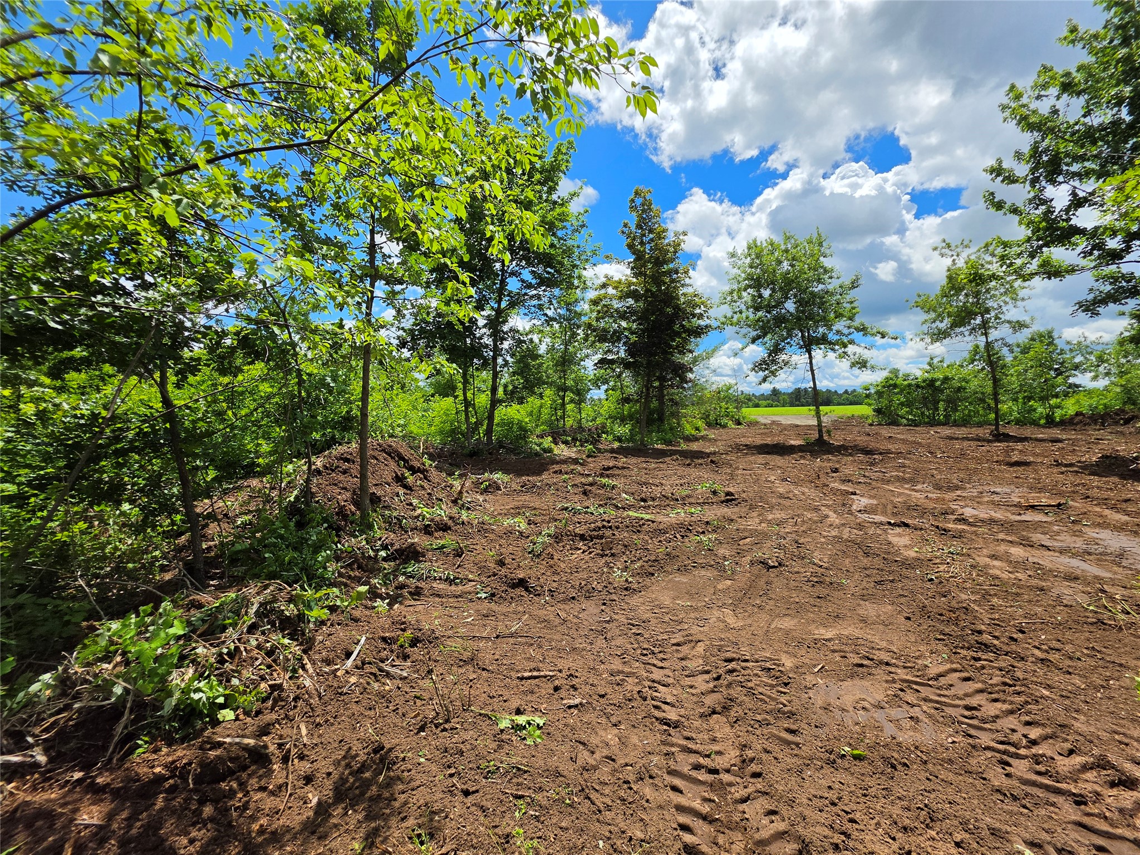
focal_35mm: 13
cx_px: 570
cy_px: 428
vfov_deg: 89.9
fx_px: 428
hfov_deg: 106.2
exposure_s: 1/3238
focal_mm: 2.2
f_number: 1.9
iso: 32
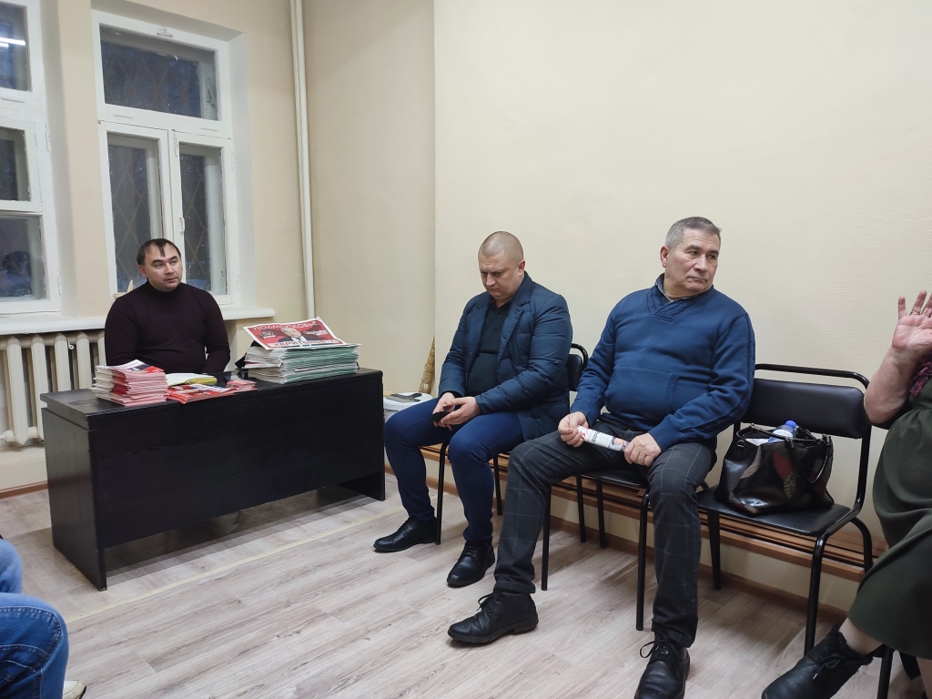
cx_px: 466
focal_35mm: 25
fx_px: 673
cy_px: 350
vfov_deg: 54.9
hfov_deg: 69.4
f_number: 1.9
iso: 362
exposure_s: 1/33
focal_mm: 6.04
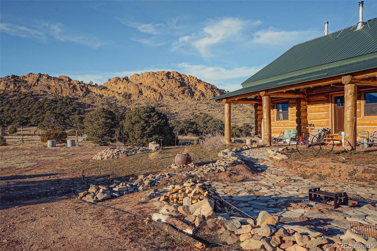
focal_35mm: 30
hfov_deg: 61.9
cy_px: 126
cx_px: 188
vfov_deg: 43.6
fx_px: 314
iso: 400
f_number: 9.5
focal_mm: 30
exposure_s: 1/750
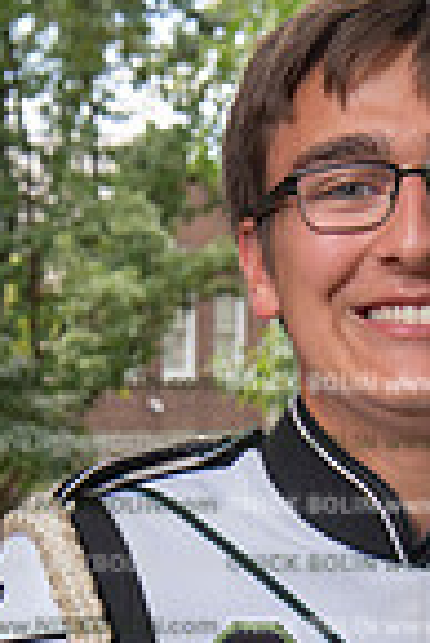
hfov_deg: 9.2
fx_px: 2663
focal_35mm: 149
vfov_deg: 13.3
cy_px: 807
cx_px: 426
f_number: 8
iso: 500
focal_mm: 48
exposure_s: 1/100
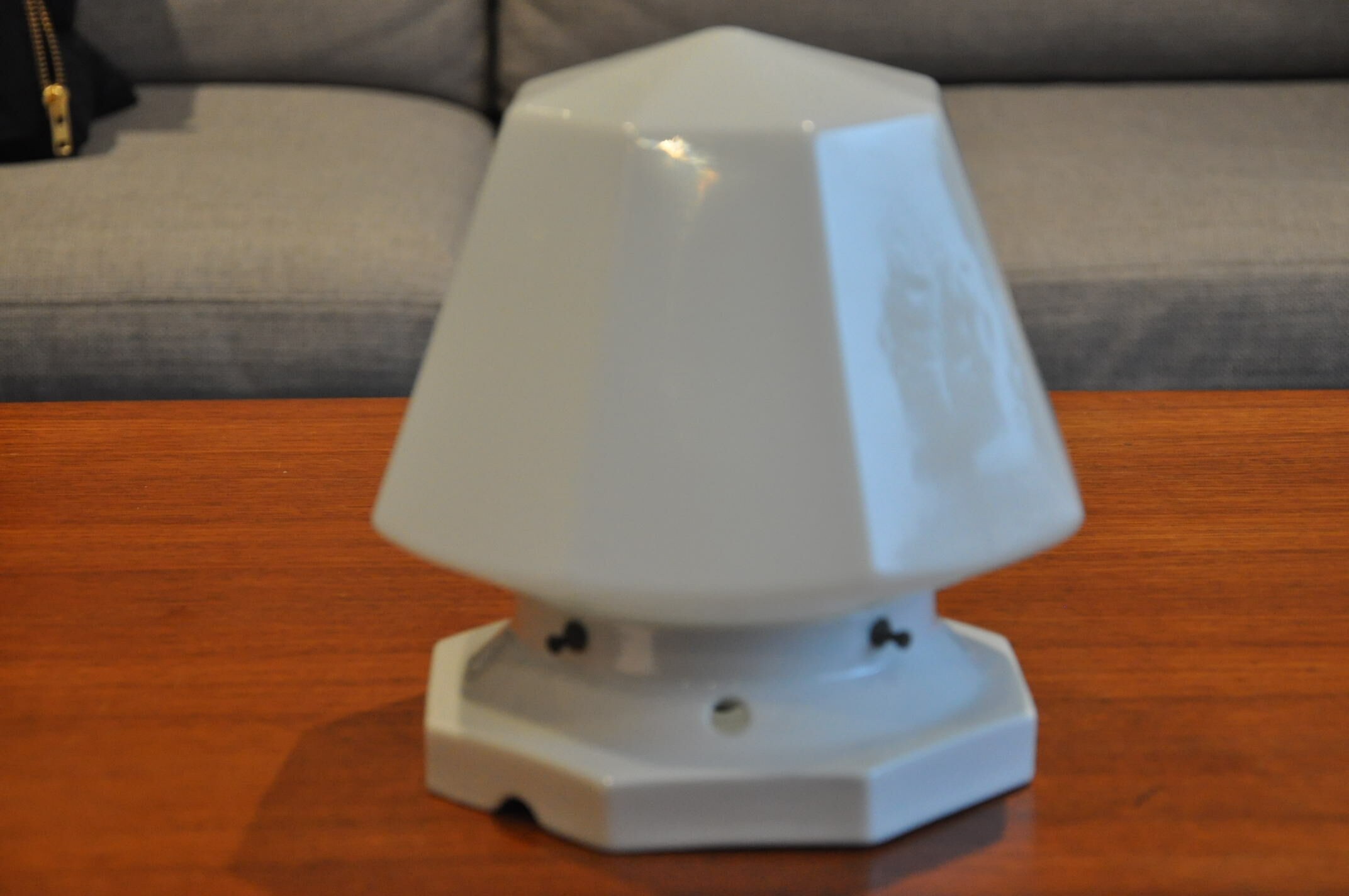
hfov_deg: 20.6
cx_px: 674
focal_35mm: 99
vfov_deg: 13.8
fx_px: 3705
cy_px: 448
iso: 1600
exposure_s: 1/50
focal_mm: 66
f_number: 5.3
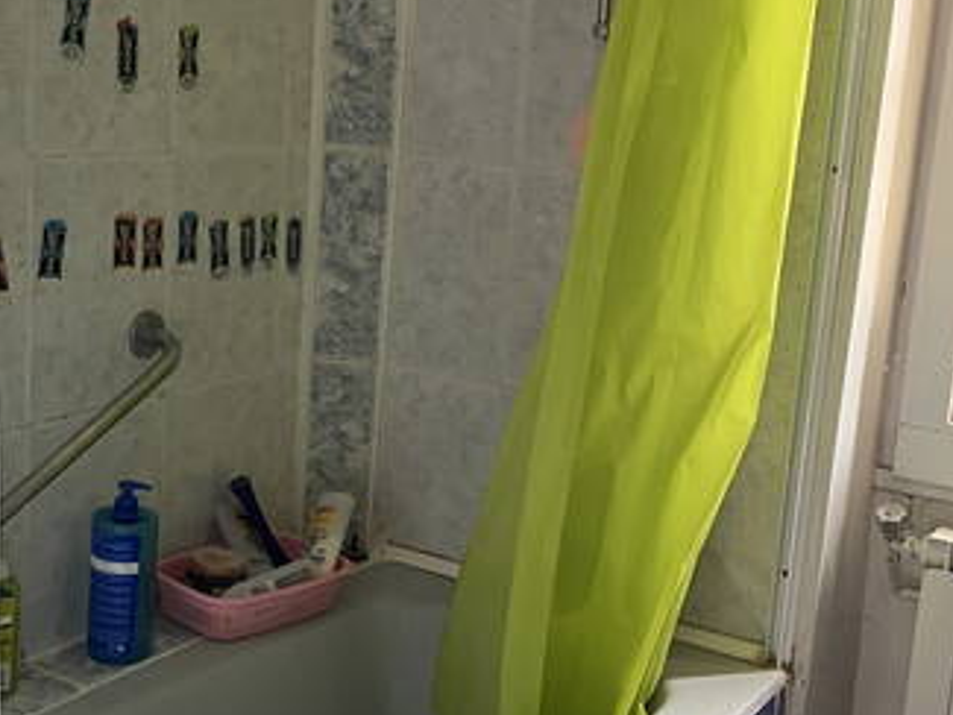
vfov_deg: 45.5
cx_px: 478
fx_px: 854
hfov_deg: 58.3
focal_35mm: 31
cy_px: 372
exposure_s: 1/60
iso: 200
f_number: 1.8
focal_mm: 3.99
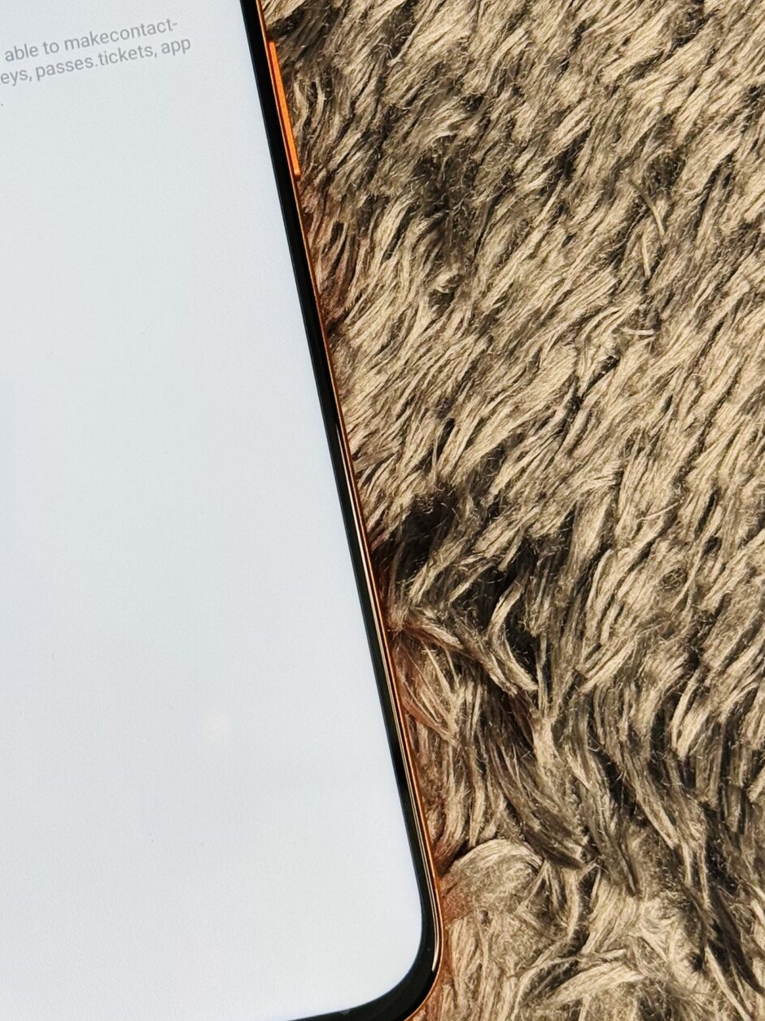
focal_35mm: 98
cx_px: 45
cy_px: 313
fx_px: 2889
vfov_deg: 19.9
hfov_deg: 14.9
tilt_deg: -83.0
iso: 64
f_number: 1.78
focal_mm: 6.76
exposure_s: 1/228
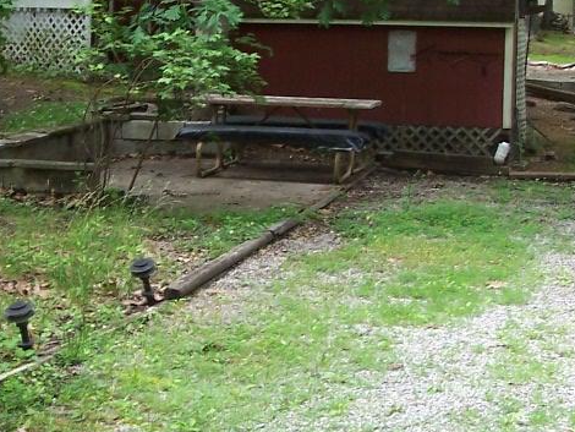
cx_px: 261
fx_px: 1612
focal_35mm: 97
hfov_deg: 20.2
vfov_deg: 15.2
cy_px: 151
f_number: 2.8
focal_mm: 6.3
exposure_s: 1/125
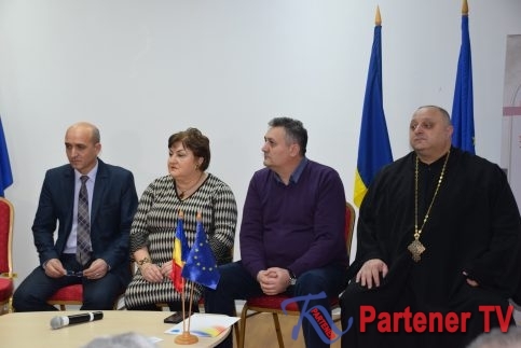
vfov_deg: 25.8
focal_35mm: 52
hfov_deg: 37.8
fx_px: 760
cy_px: 174
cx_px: 260
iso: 800
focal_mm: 35
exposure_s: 1/80
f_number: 4.2
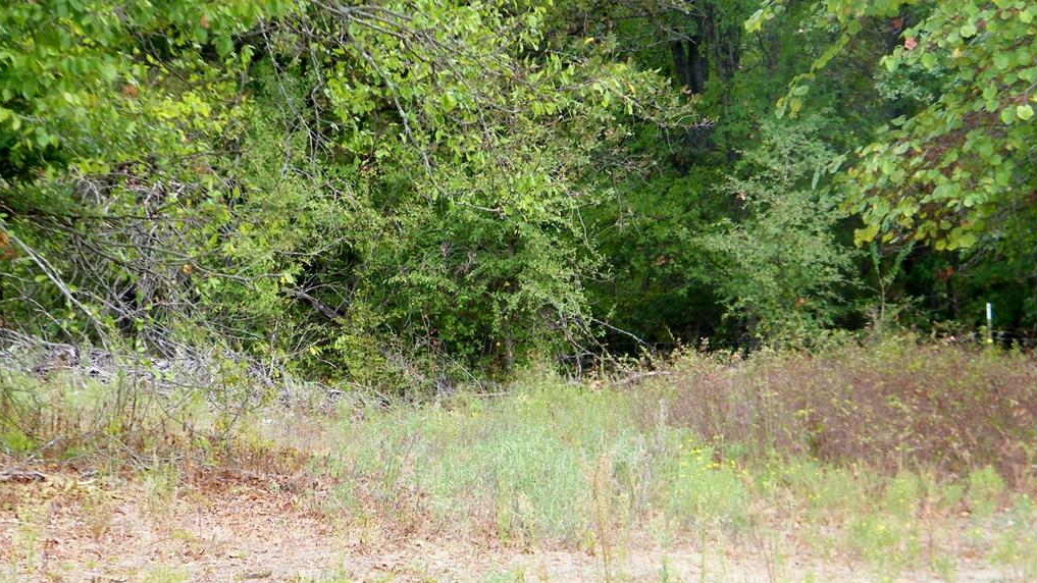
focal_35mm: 124
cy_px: 375
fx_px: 3410
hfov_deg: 17.3
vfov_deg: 9.8
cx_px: 518
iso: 80
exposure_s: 1/40
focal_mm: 20.1
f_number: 4.7
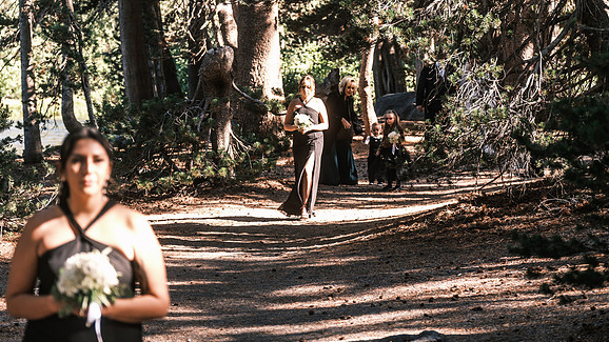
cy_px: 159
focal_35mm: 122
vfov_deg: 9.9
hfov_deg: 17.6
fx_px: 1970
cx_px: 304
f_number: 2.8
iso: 400
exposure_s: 1/250
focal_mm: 77.3
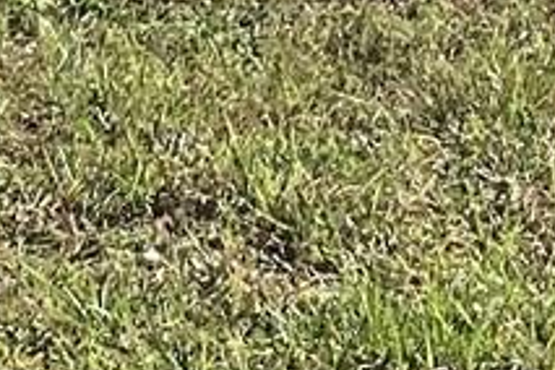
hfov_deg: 8.4
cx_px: -36
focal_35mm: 242
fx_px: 3731
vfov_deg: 5.1
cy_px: -1029
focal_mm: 3.3
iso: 25
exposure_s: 1/1164
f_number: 2.4
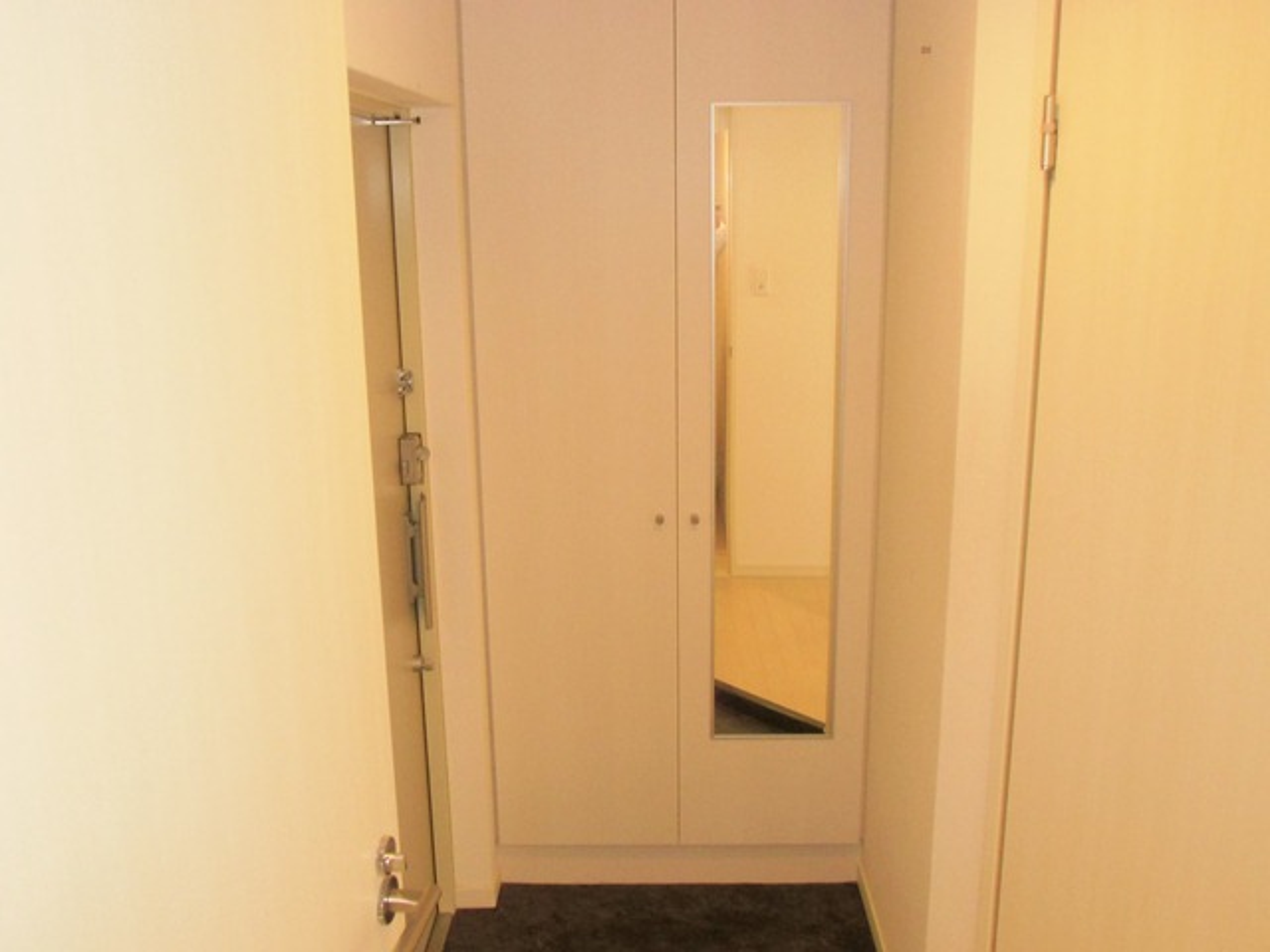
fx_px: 1101
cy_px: 476
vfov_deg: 46.8
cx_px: 635
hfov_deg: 60.0
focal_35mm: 30
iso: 400
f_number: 3.5
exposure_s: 1/25
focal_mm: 5.36
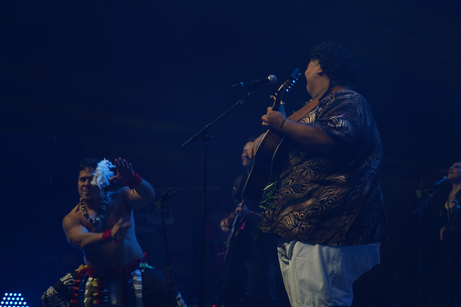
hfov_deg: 17.5
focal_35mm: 117
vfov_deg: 11.7
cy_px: 142
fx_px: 1498
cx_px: 228
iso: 250
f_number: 4
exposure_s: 1/80
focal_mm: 105
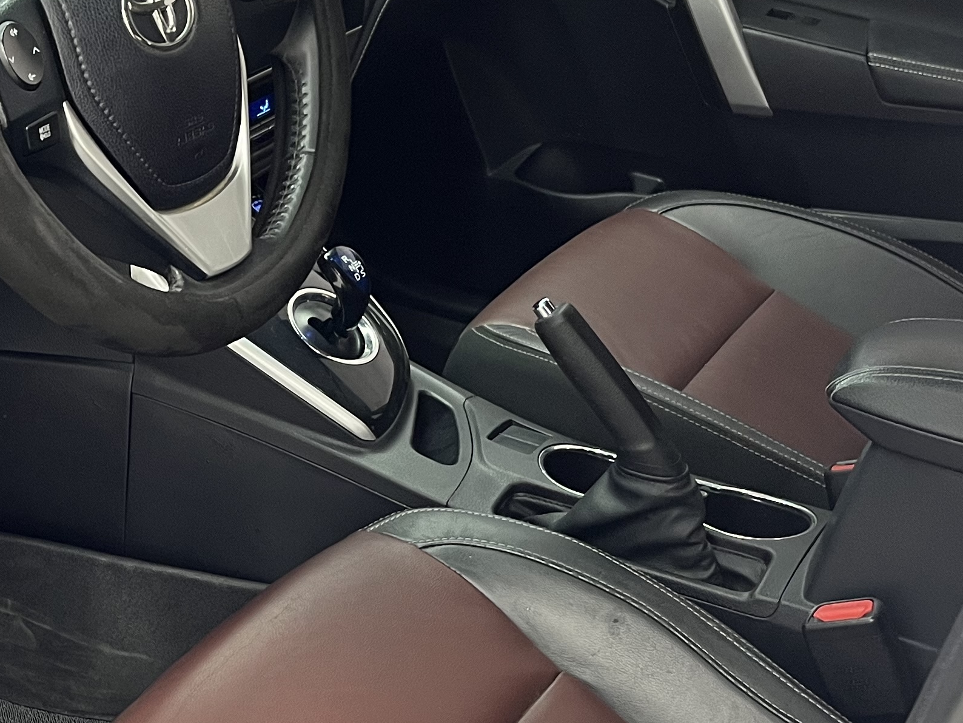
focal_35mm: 66
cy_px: 434
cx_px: 101
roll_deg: -0.7
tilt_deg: -26.8
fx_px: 1836
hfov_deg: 28.3
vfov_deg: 22.2
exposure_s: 1/50
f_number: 1.6
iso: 160
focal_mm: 5.1
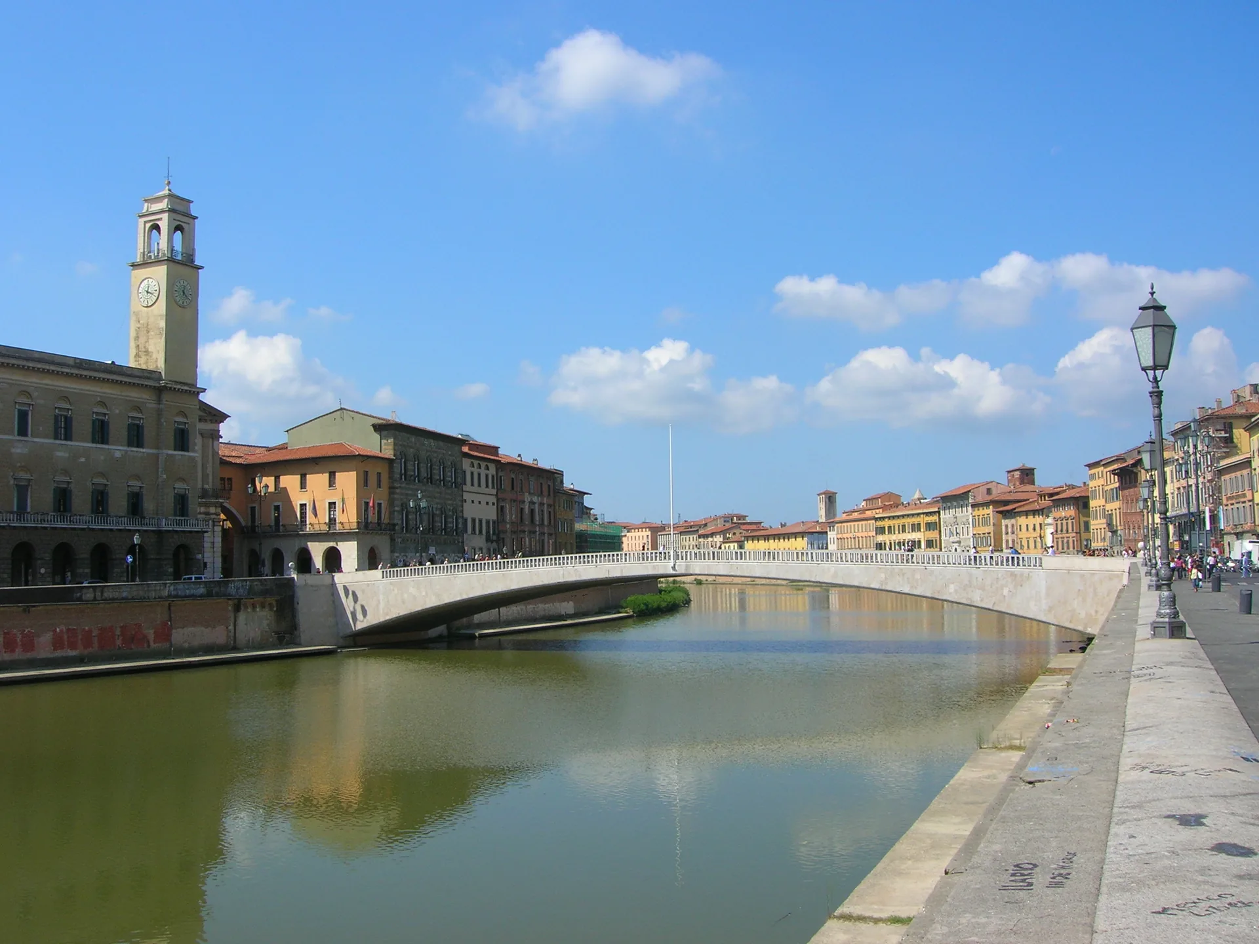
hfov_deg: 54.0
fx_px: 1237
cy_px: 472
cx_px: 630
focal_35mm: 34
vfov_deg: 41.8
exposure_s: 1/427
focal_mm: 5.7
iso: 50
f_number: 4.9
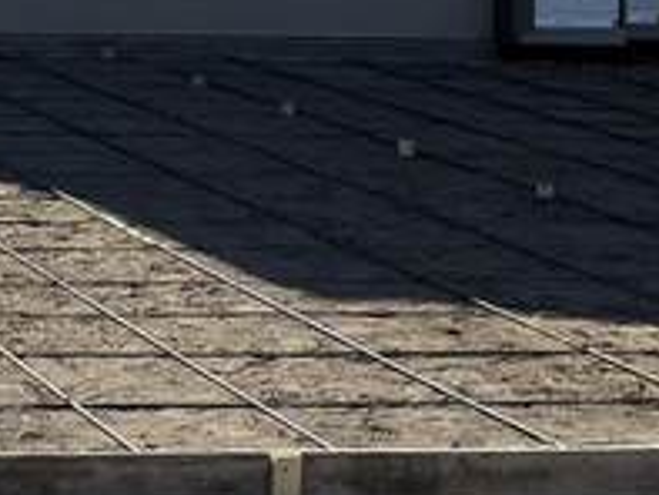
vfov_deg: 9.3
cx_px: -408
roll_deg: -0.5
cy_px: -237
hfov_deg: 11.9
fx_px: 2972
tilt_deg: +2.5
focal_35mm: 156
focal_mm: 6.76
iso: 80
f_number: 1.78
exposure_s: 1/6173
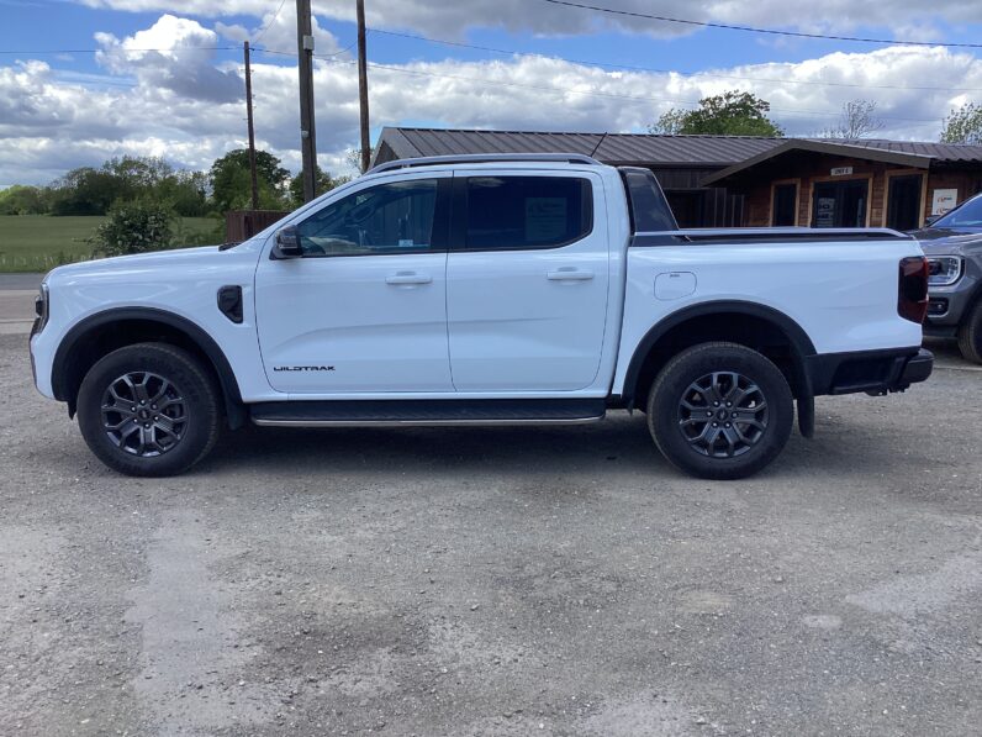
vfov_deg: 45.4
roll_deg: -0.8
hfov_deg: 58.4
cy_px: 368
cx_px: 491
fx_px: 879
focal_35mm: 31
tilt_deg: -8.8
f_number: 2.4
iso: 25
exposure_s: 1/867
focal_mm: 3.3
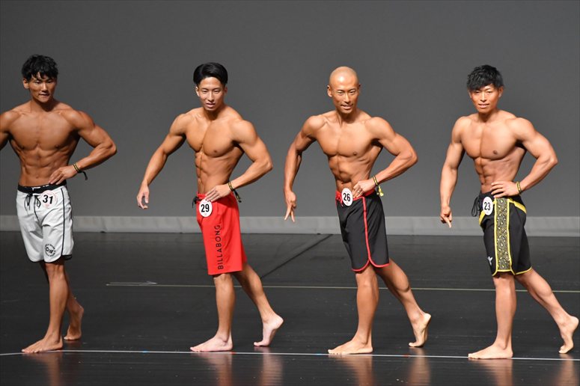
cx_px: 290
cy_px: 193
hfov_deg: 6.5
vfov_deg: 4.4
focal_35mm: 315
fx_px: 5073
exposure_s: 1/400
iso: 4500
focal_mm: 210
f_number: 5.6
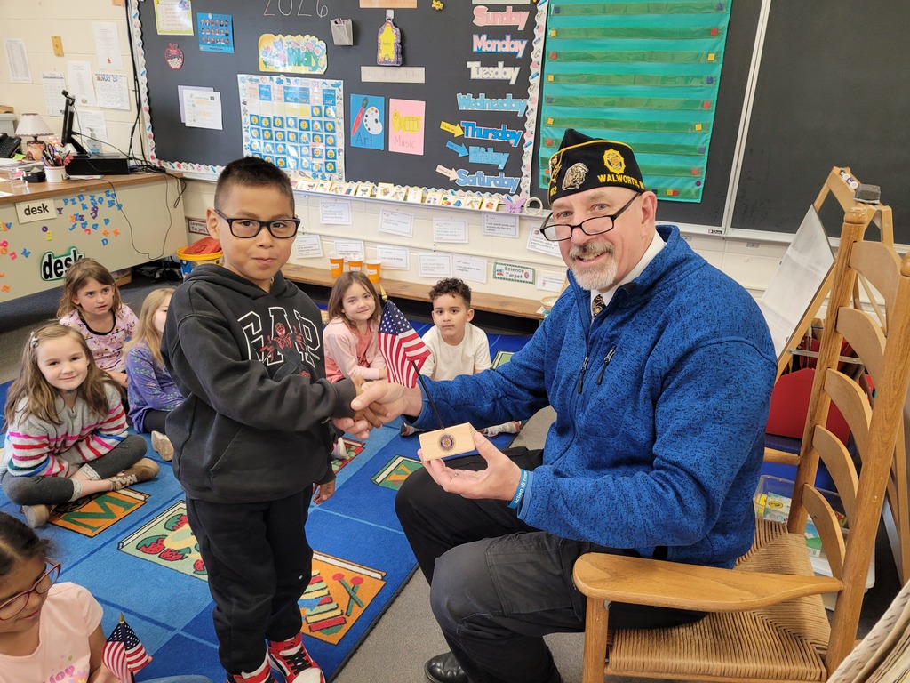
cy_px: 342
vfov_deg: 53.1
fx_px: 683
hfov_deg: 67.3
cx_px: 455
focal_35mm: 26
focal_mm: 5.4
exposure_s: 1/60
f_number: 1.8
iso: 250
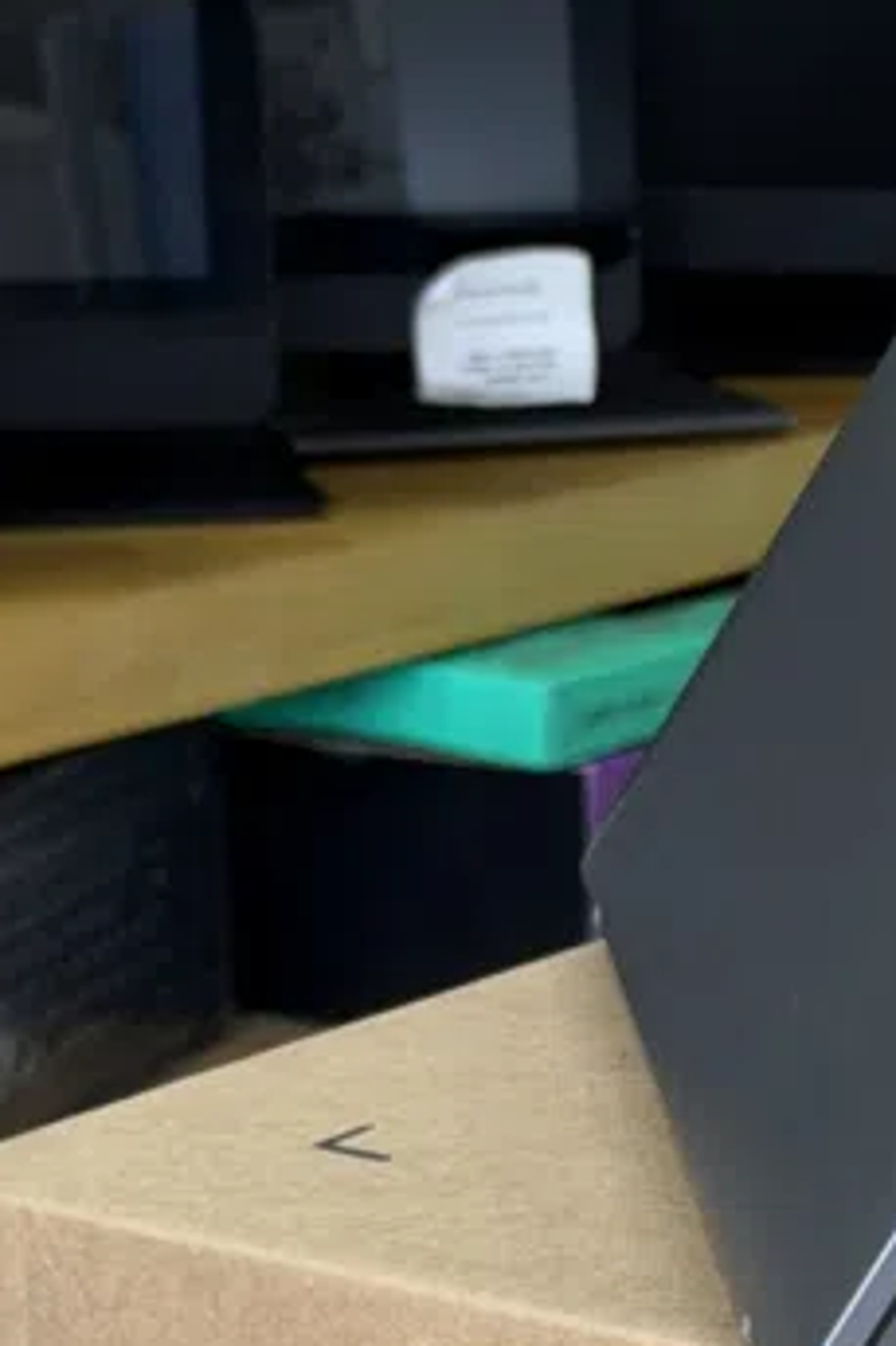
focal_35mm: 93
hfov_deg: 14.0
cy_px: 931
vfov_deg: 21.8
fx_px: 3475
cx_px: 1236
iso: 64
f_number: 1.78
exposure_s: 1/100
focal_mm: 6.76
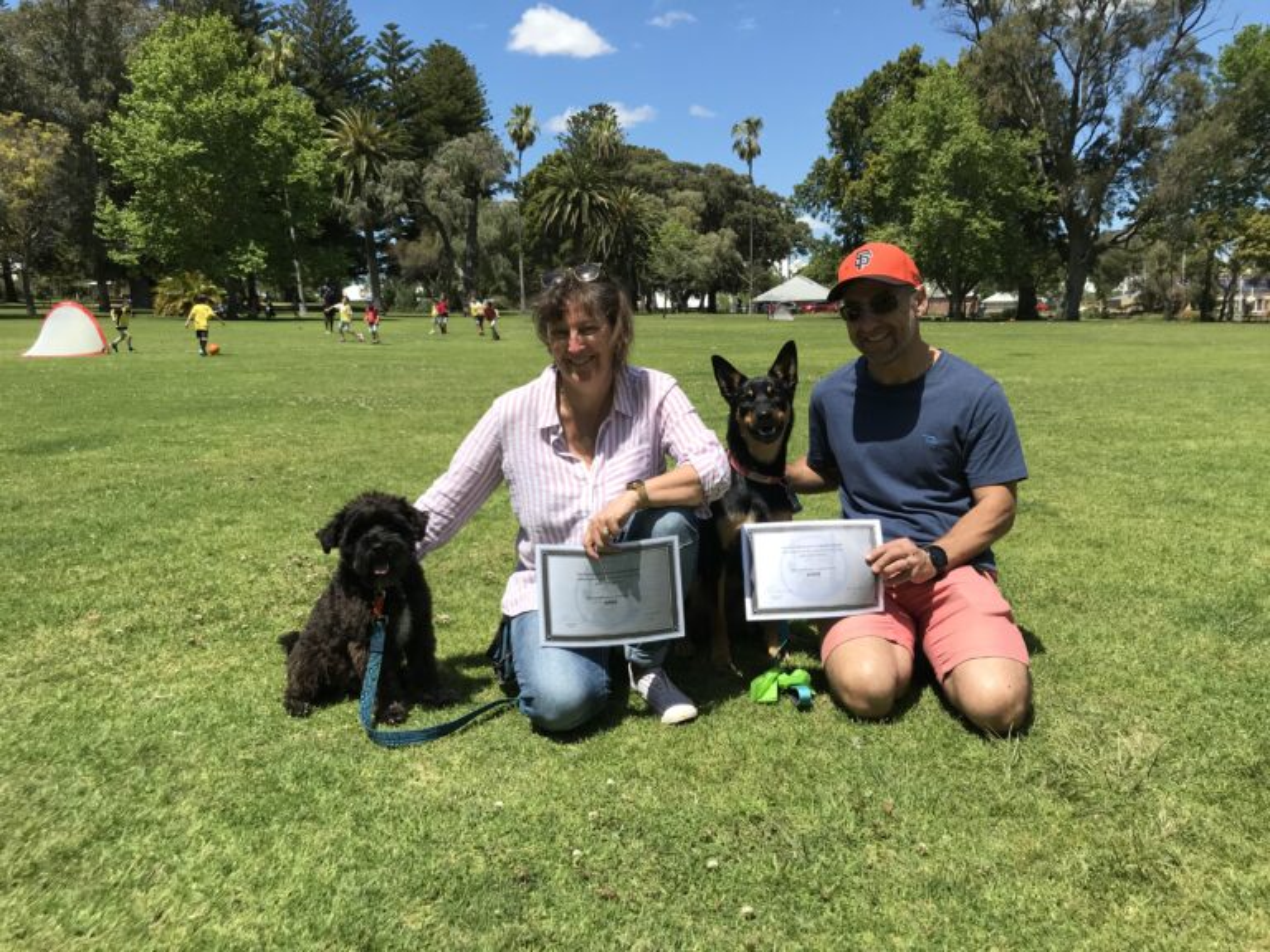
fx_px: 1027
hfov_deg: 63.4
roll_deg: +0.4
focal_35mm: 28
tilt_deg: -8.5
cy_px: 476
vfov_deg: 49.7
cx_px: 635
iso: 20
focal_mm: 3.99
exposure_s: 1/2398
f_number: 1.8
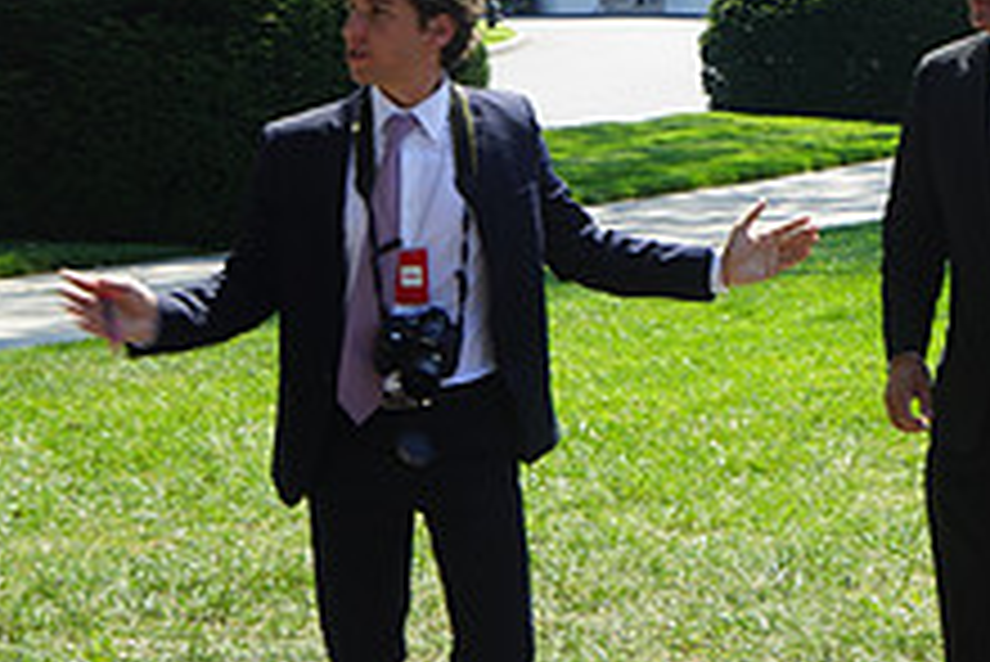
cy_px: -88
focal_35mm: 108
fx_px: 2972
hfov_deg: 18.3
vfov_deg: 12.5
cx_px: 1030
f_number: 9
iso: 100
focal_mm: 41
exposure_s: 1/80
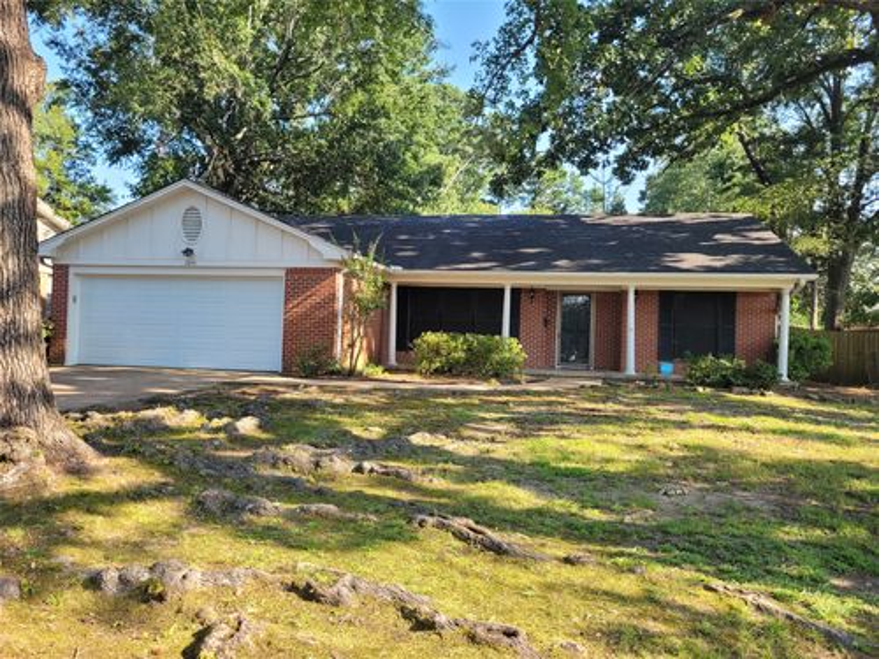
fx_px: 660
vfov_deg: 53.1
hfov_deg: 67.3
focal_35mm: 26
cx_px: 440
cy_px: 330
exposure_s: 1/366
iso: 40
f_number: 1.8
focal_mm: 5.4
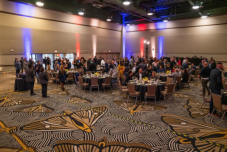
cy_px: 76
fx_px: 158
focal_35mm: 25
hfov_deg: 71.5
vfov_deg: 51.3
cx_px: 114
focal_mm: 25
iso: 10000
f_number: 4.5
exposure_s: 1/125
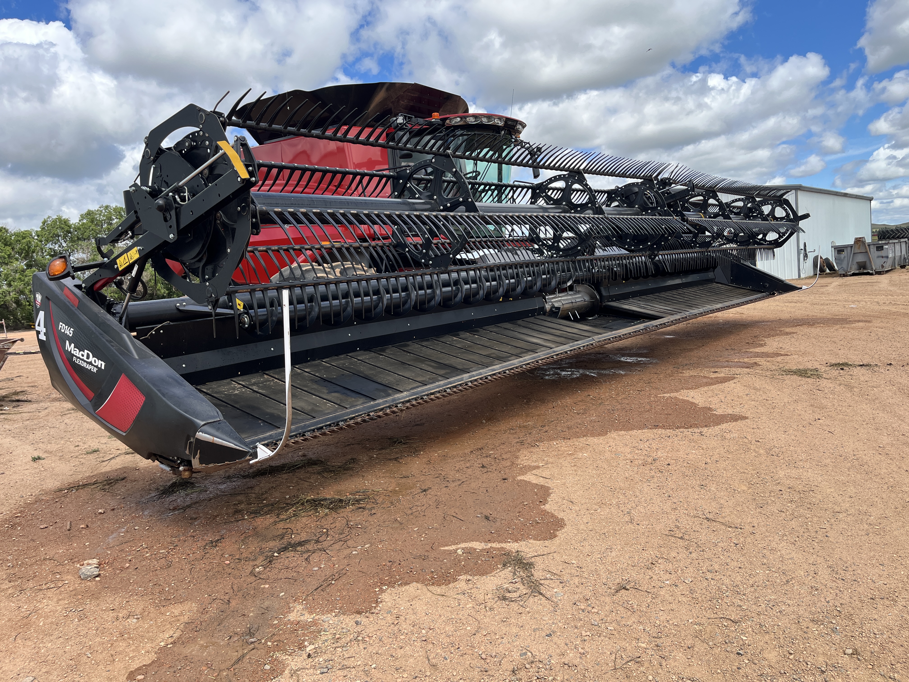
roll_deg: +4.2
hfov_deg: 67.3
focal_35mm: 26
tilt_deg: -5.0
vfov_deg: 53.1
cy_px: 341
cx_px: 454
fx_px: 683
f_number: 1.6
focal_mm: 5.1
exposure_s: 1/1832
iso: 50
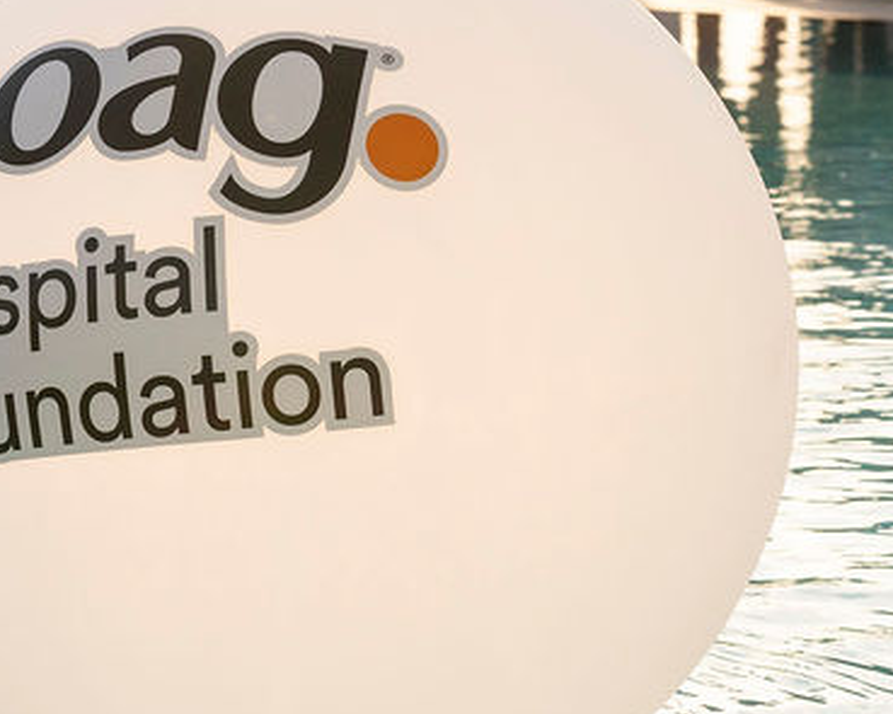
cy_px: -14
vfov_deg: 9.5
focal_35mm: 161
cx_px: 288
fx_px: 4254
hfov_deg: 12.0
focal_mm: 35
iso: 200
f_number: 6.3
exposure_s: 1/640
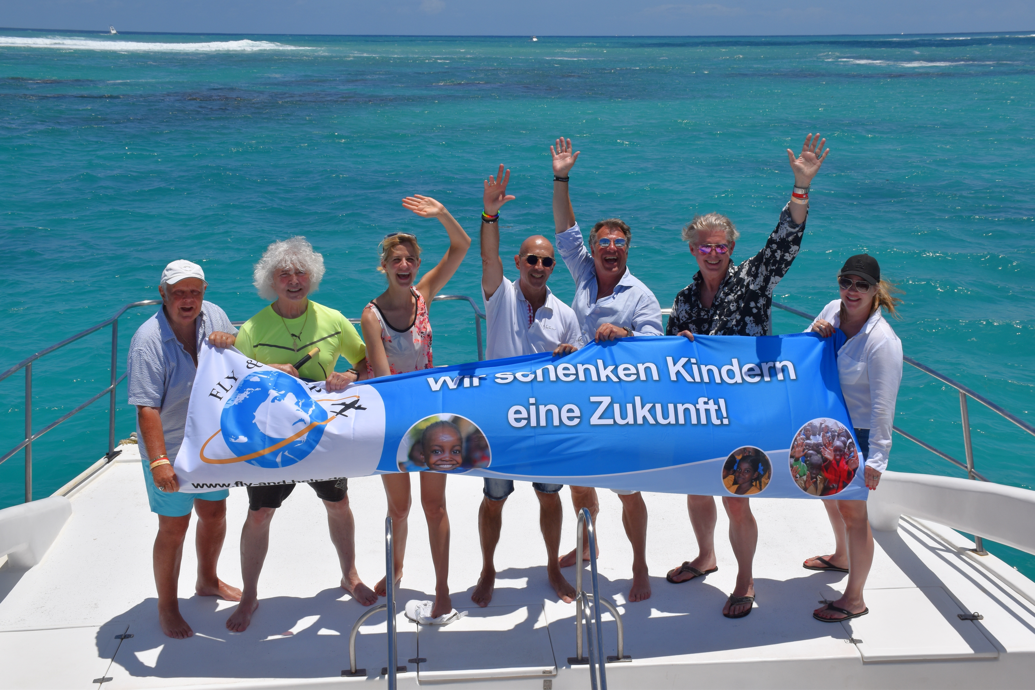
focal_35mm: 40
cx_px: 518
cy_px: 345
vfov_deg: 33.0
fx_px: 1164
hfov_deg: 47.9
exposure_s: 1/640
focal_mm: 27
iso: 200
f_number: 13
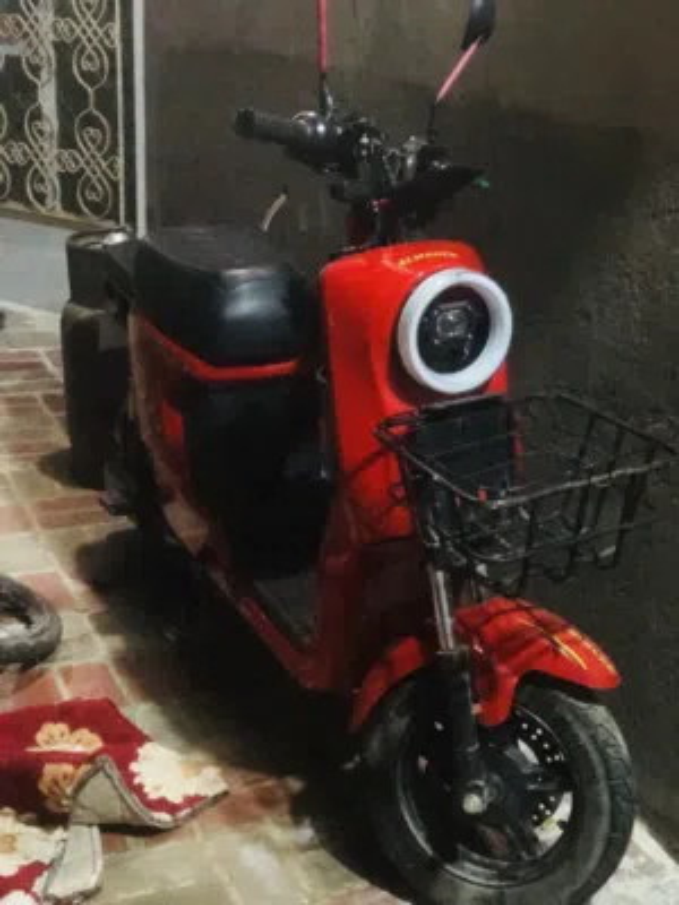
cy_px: 452
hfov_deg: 25.7
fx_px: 1491
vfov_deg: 33.8
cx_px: 340
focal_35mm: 57
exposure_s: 1/30
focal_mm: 6.6
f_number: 2.8
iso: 1250
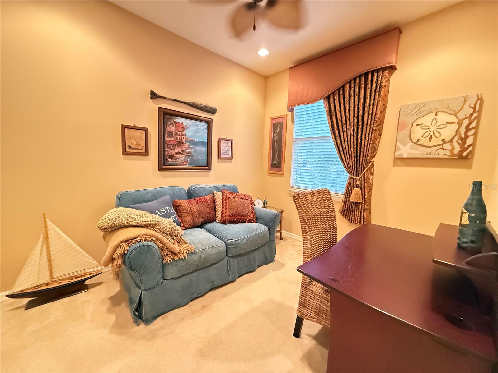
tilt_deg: -5.4
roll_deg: -2.0
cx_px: 249
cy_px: 186
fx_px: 201
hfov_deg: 102.1
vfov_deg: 85.7
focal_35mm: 14
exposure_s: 1/30
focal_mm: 2.22
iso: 1600
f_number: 2.2
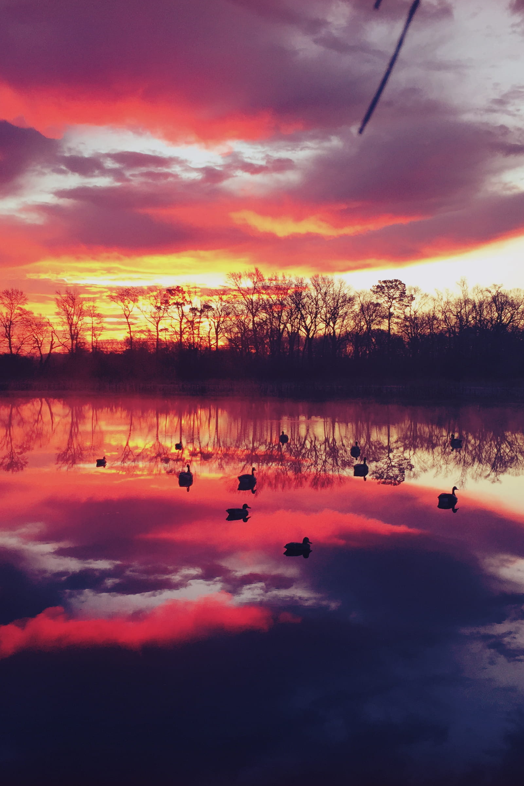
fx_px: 895
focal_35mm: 41
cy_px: 394
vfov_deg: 47.4
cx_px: 272
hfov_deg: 32.6
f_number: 2.2
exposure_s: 1/60
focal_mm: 4.15
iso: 40
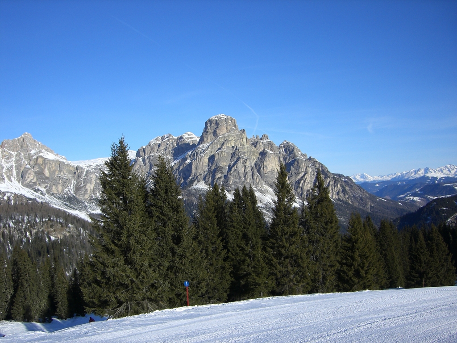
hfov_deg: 49.0
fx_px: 502
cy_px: 172
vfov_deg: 37.7
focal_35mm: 38
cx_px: 228
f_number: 4.3
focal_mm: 6.2
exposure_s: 1/1000
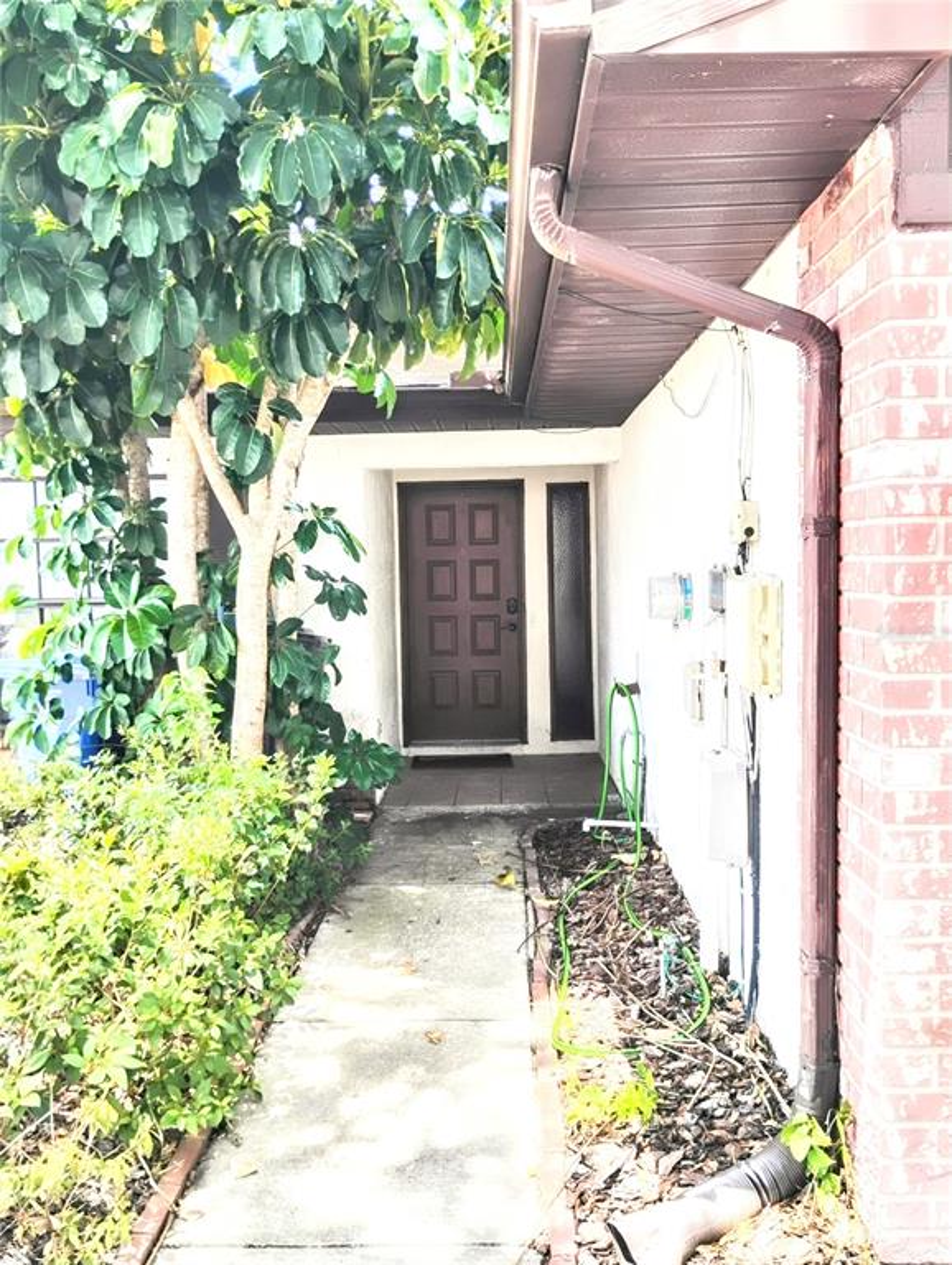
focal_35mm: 28
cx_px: 476
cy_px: 632
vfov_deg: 63.4
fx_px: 1024
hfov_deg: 49.8
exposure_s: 1/120
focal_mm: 4.26
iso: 124
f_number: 1.8
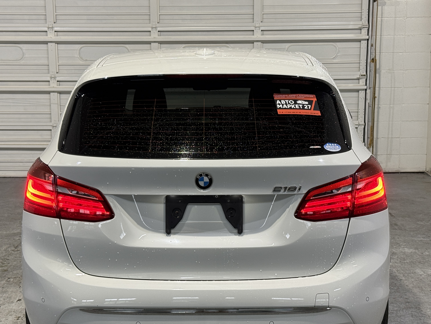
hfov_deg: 30.3
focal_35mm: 64
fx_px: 797
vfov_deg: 22.9
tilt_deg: -9.7
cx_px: 205
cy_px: 184
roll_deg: +0.1
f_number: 1.78
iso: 80
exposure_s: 1/60
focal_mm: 6.76
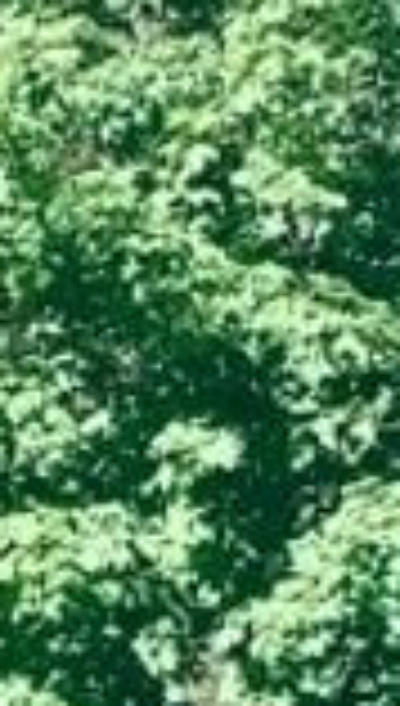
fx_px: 4049
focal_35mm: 216
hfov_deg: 5.7
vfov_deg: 10.0
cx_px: 207
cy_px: 279
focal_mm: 4.25
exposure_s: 1/842
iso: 25
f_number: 1.8
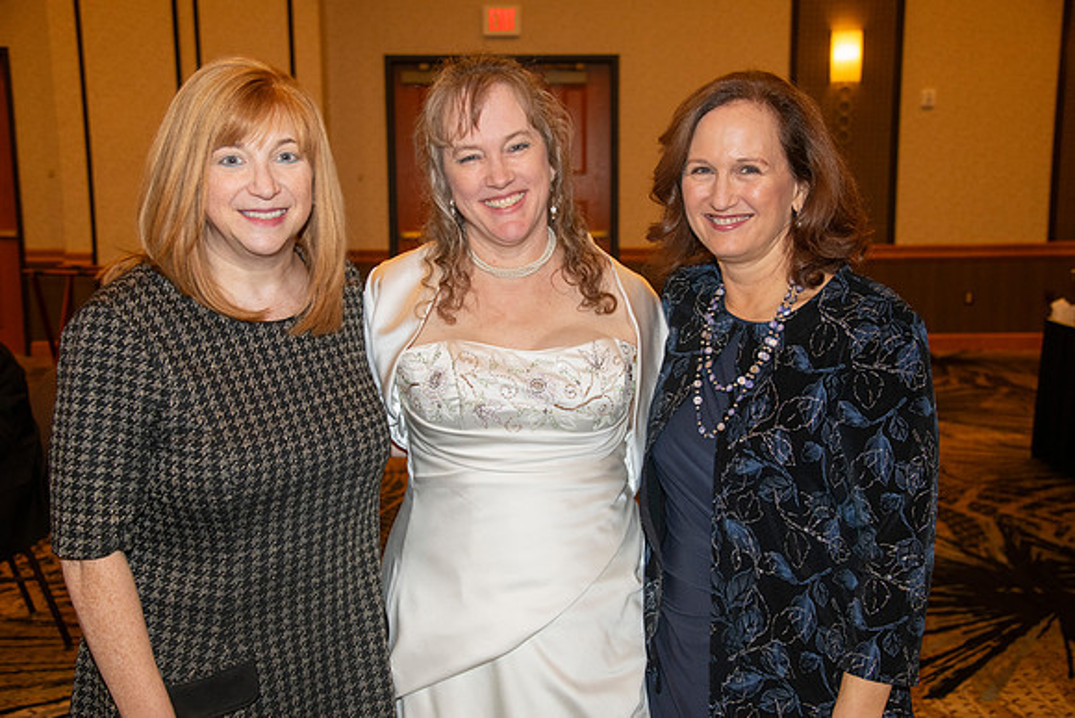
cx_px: 538
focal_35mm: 50
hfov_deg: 39.6
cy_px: 359
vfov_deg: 27.0
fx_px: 1493
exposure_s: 1/60
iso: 2000
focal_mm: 50
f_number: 5.6
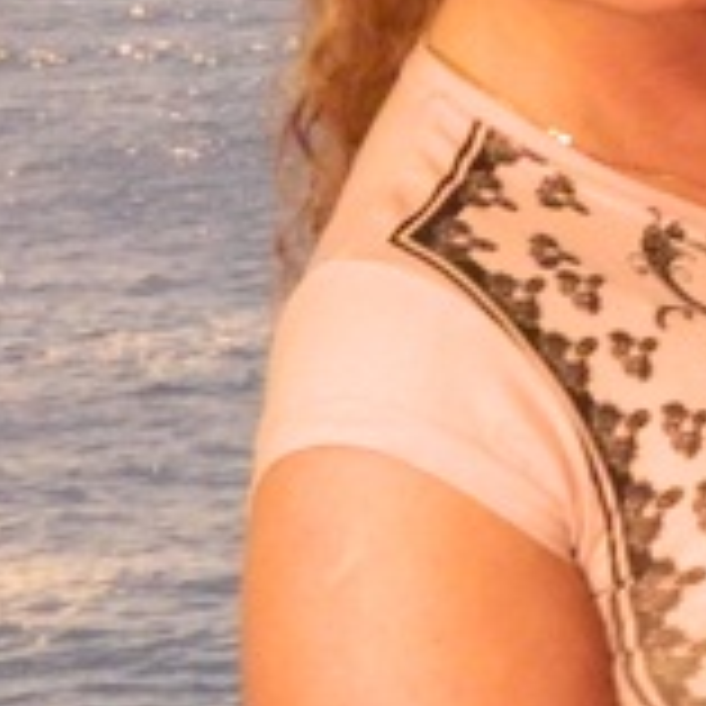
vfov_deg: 14.4
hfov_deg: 14.2
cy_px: -76
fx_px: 2723
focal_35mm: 118
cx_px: 890
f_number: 3.3
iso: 800
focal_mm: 6.2
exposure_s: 1/3
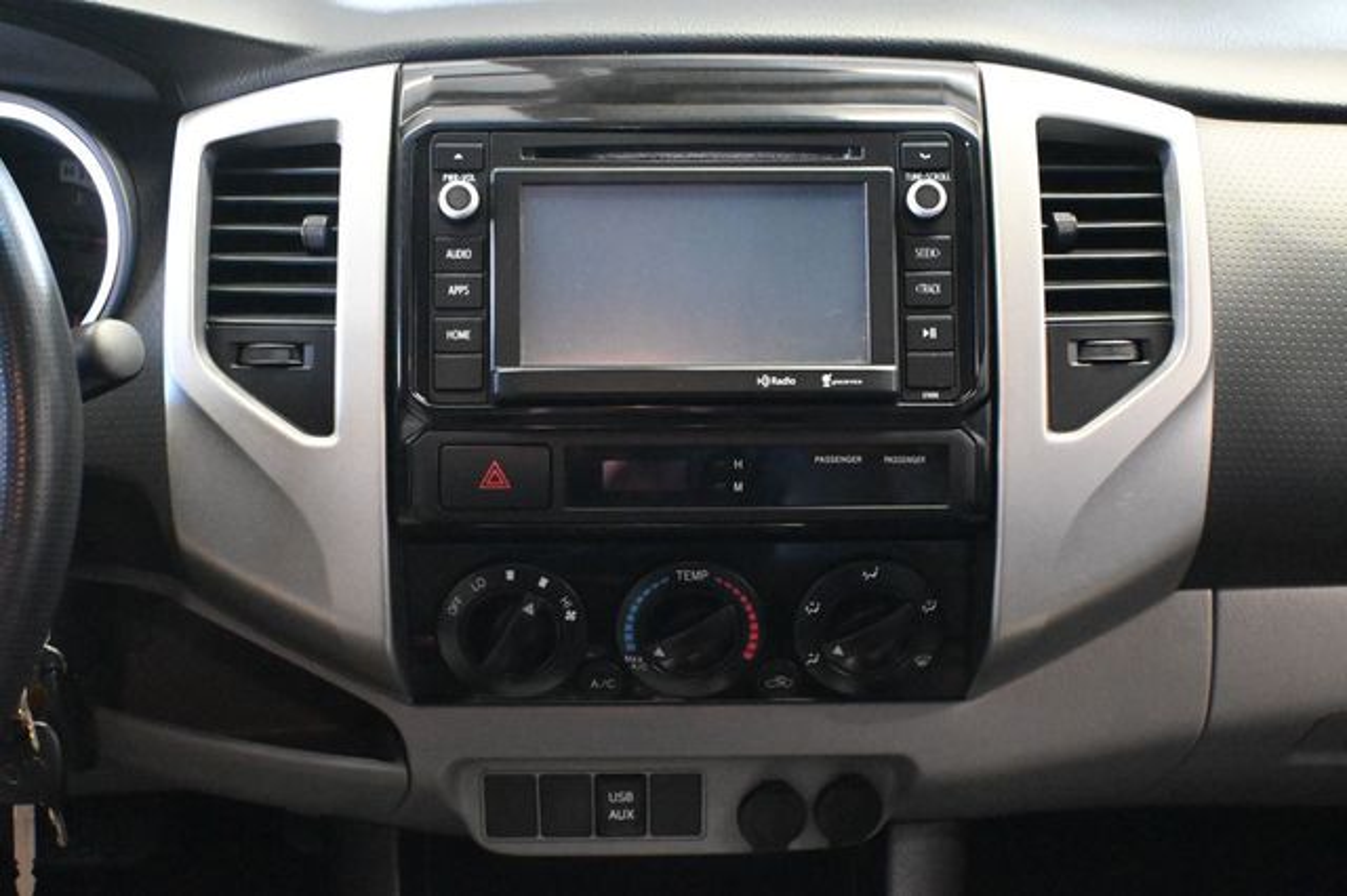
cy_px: 448
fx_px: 1767
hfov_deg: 41.7
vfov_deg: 28.5
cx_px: 674
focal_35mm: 47
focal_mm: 31.5
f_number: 5
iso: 12800
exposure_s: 1/50
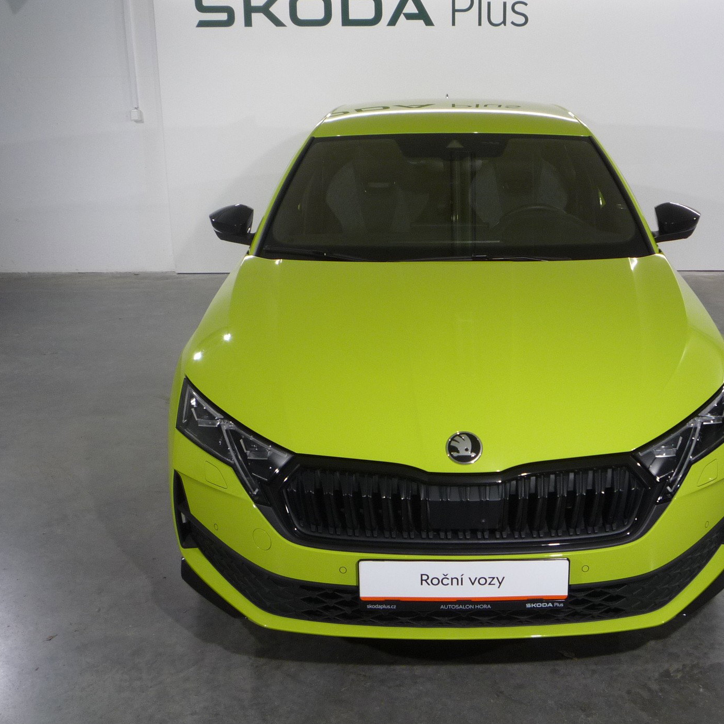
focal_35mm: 39
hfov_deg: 42.6
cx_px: 447
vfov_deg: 42.8
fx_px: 923
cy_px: 340
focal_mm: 5.2
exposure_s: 1/30
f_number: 3.3
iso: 125
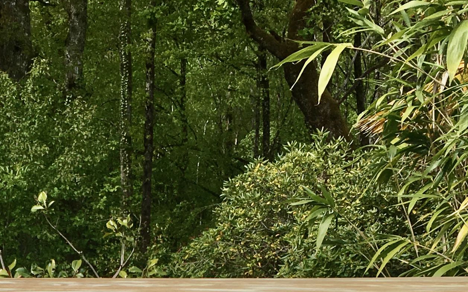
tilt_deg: -15.2
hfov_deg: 21.2
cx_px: 54
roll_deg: +0.9
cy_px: 508
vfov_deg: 12.6
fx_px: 1225
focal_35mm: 96
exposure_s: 1/2198
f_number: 2.2
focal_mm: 4.15
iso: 25
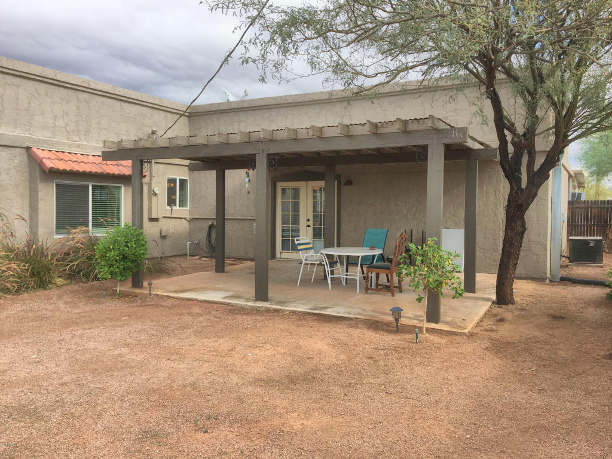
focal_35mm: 29
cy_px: 230
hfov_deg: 61.7
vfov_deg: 48.2
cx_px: 306
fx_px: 513
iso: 25
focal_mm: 4.15
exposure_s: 1/855
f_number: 2.2
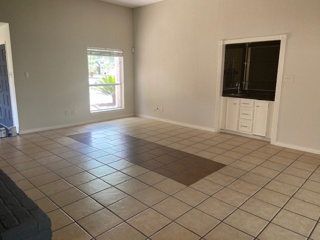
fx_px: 240
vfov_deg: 53.1
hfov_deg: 67.3
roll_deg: -0.8
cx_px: 160
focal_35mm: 26
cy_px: 120
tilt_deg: -10.1
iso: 125
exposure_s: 1/119
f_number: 1.8
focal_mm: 4.25
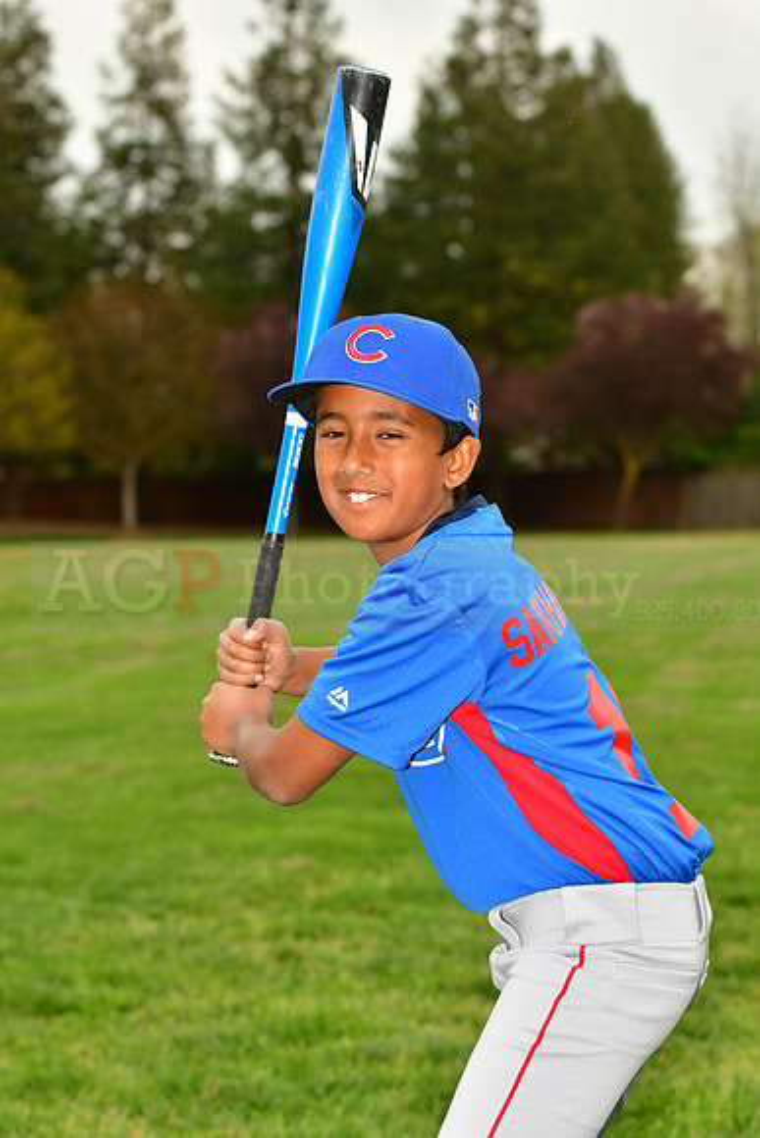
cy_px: 569
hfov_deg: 12.2
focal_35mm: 112
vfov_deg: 18.2
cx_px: 380
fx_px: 3560
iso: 400
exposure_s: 1/800
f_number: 5
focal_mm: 75
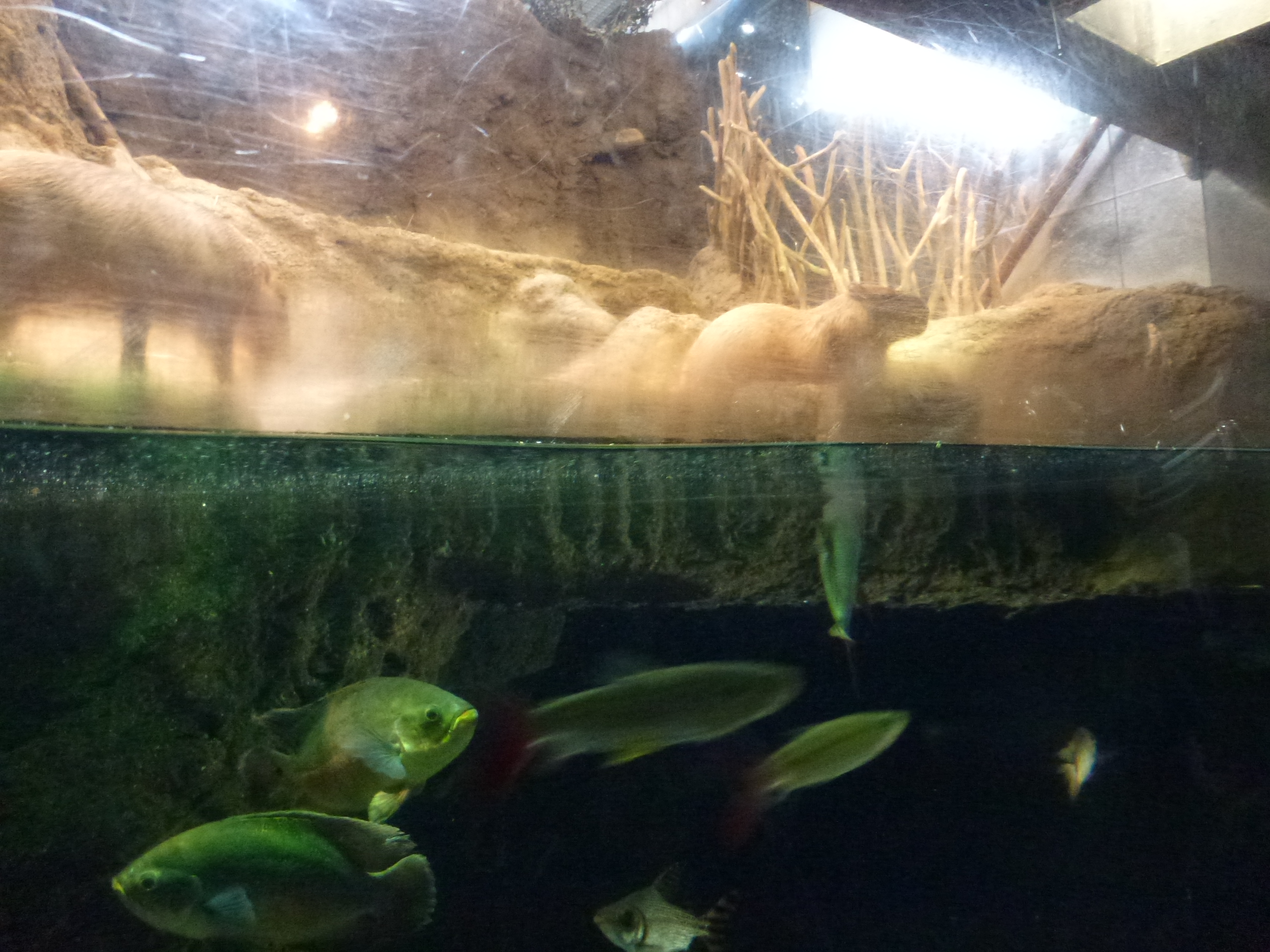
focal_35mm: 24
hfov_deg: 71.6
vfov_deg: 56.8
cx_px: 635
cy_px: 476
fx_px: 881
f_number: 3.3
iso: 800
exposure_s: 1/30
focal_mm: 4.3
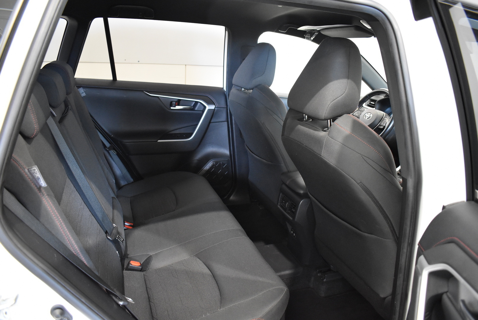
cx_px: 239
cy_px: 160
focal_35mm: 27
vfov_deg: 48.0
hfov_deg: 67.3
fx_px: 359
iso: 3200
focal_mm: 18
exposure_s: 1/30
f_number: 3.5
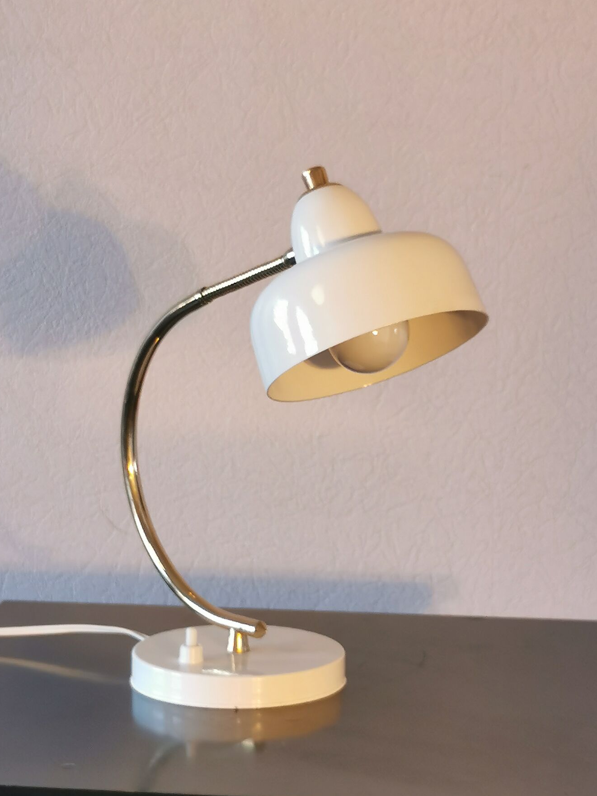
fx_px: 2115
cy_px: 391
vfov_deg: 21.3
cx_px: 292
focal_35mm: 92
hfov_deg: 16.1
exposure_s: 1/100
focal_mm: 5.58
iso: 160
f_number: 1.8
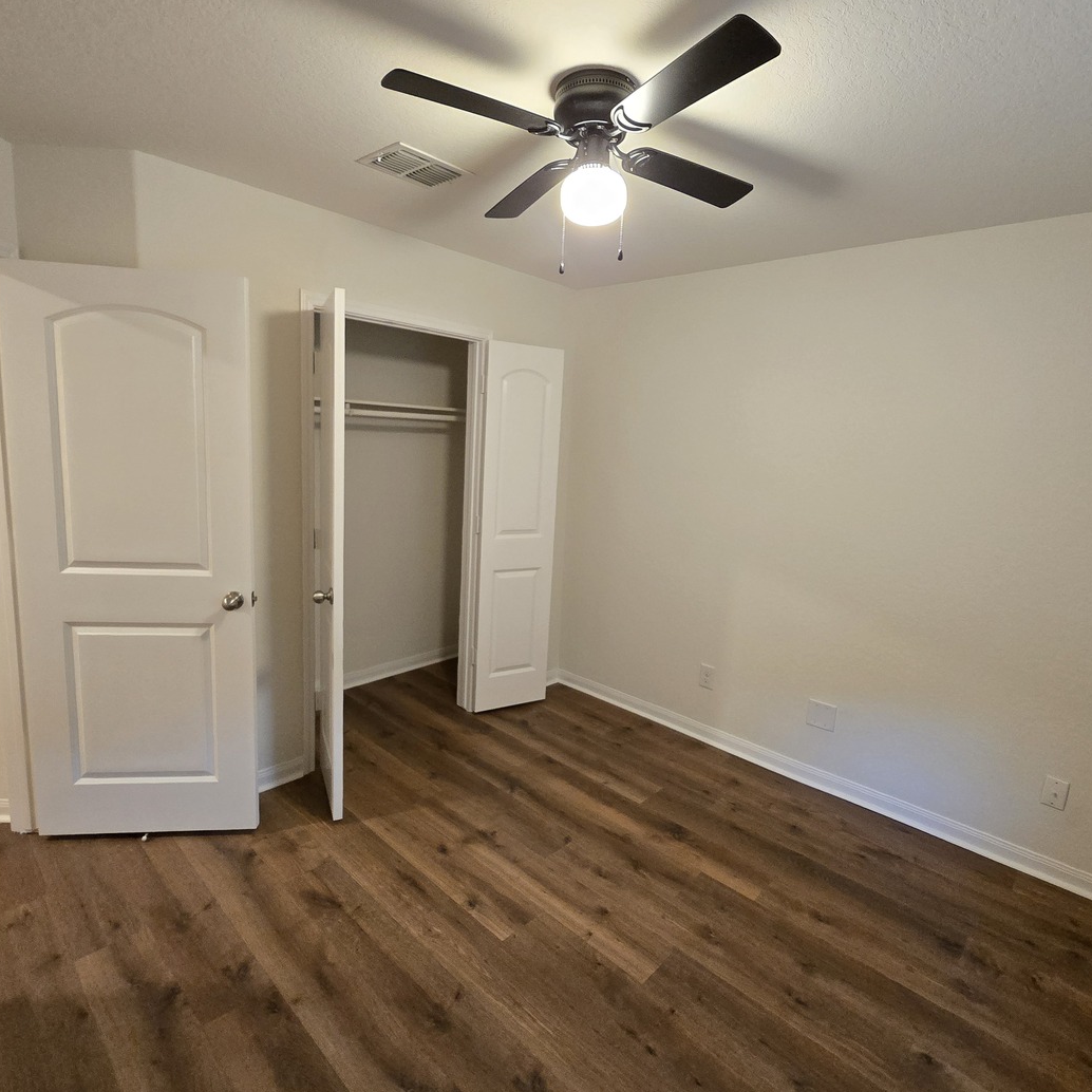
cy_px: 526
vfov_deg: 87.4
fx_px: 571
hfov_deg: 87.4
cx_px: 548
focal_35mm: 16
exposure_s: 1/60
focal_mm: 2.2
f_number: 2.2
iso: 1000
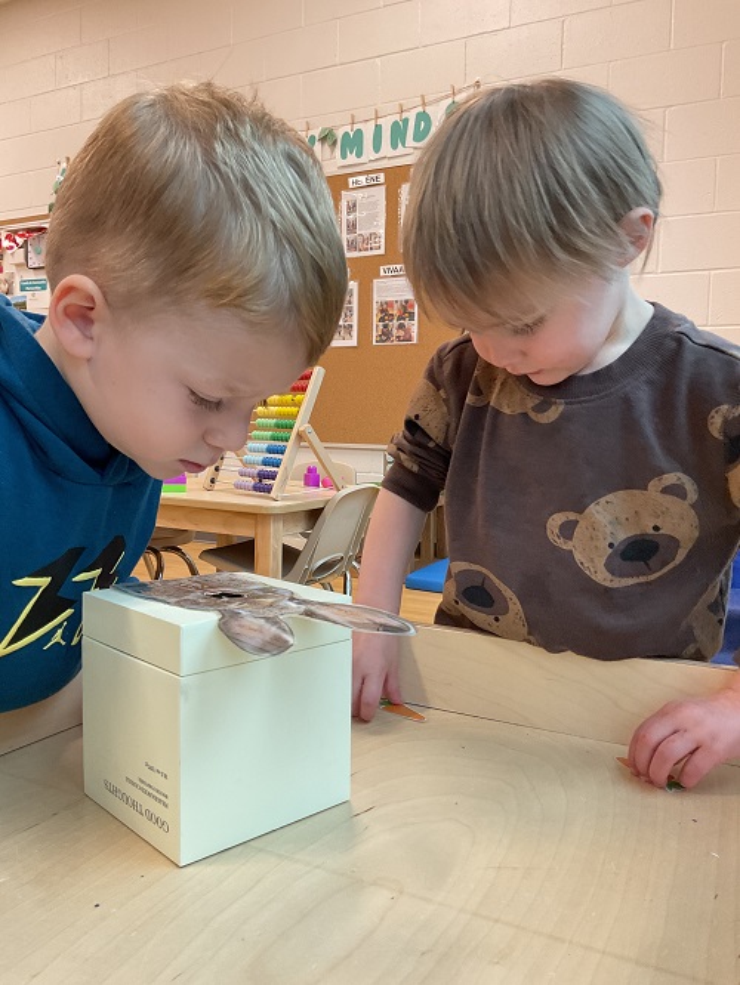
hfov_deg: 48.3
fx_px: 826
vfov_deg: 61.6
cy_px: 492
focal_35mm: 29
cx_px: 370
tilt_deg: -5.2
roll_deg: -0.5
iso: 125
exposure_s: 1/60
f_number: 1.8
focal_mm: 3
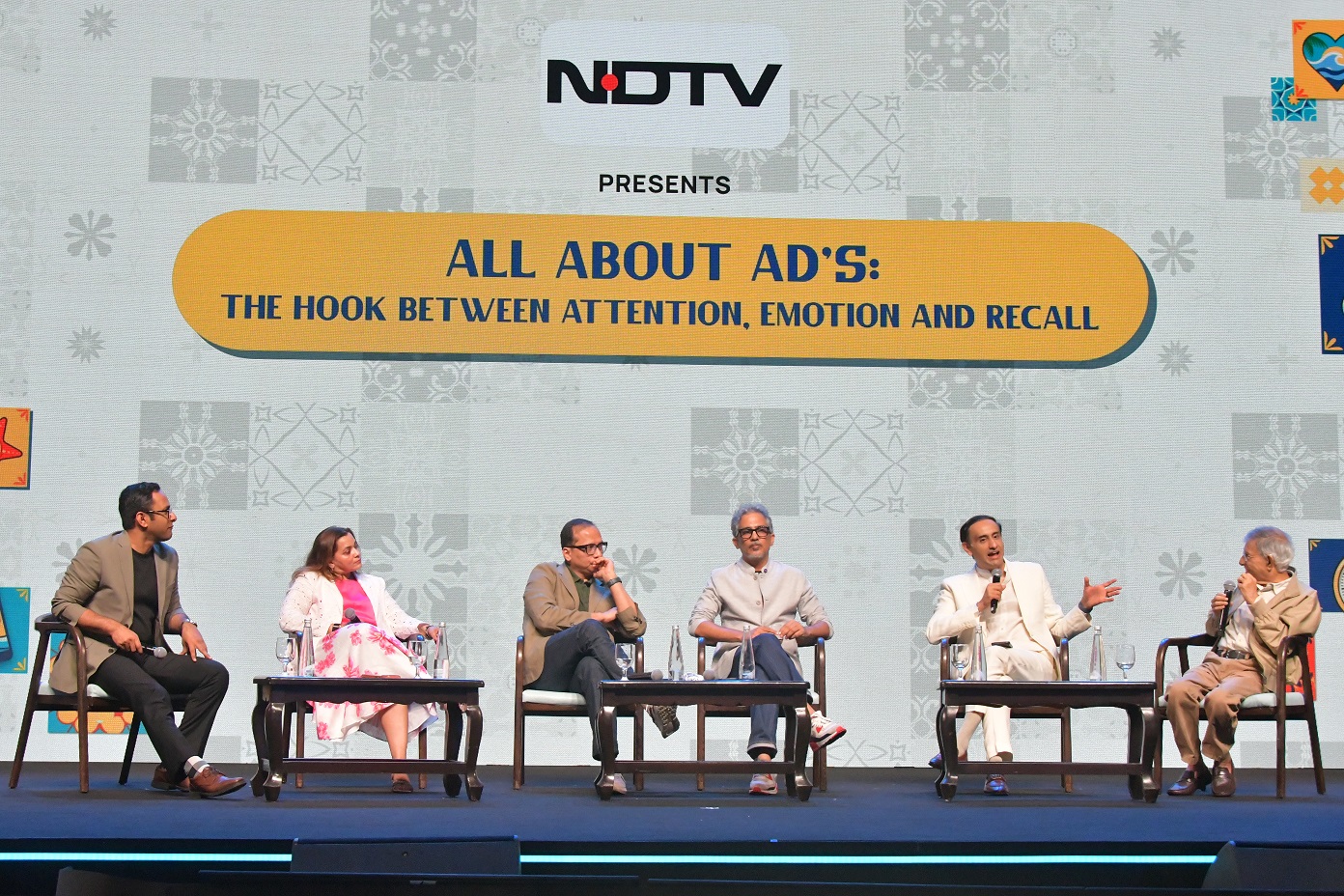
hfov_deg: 38.2
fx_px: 1941
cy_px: 448
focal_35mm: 52
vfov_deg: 26.0
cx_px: 672
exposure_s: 1/250
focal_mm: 35
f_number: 9.5
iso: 6400
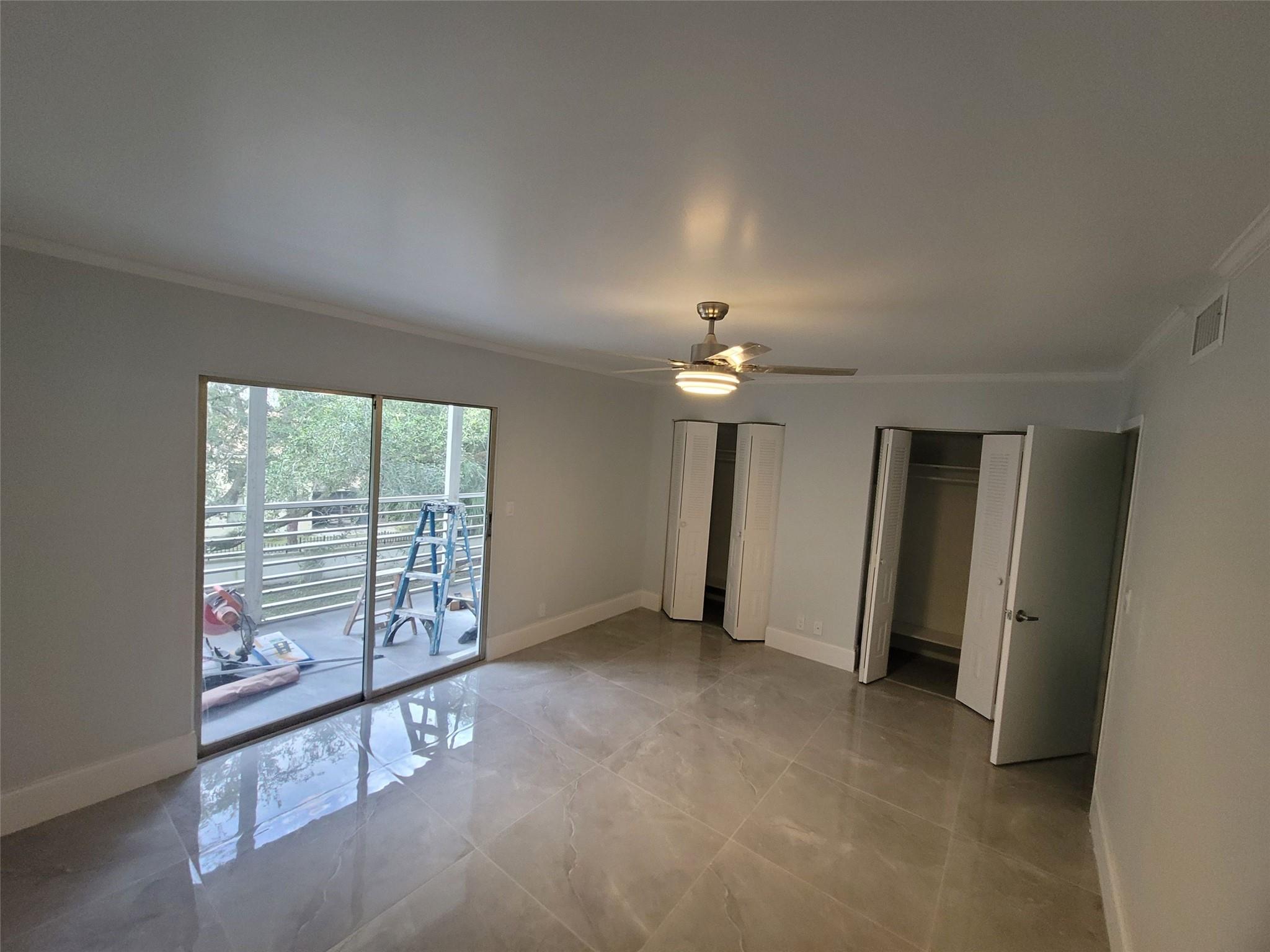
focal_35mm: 13
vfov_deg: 89.9
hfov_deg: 106.2
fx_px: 477
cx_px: 635
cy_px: 476
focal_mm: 2.2
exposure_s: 1/60
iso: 400
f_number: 2.2
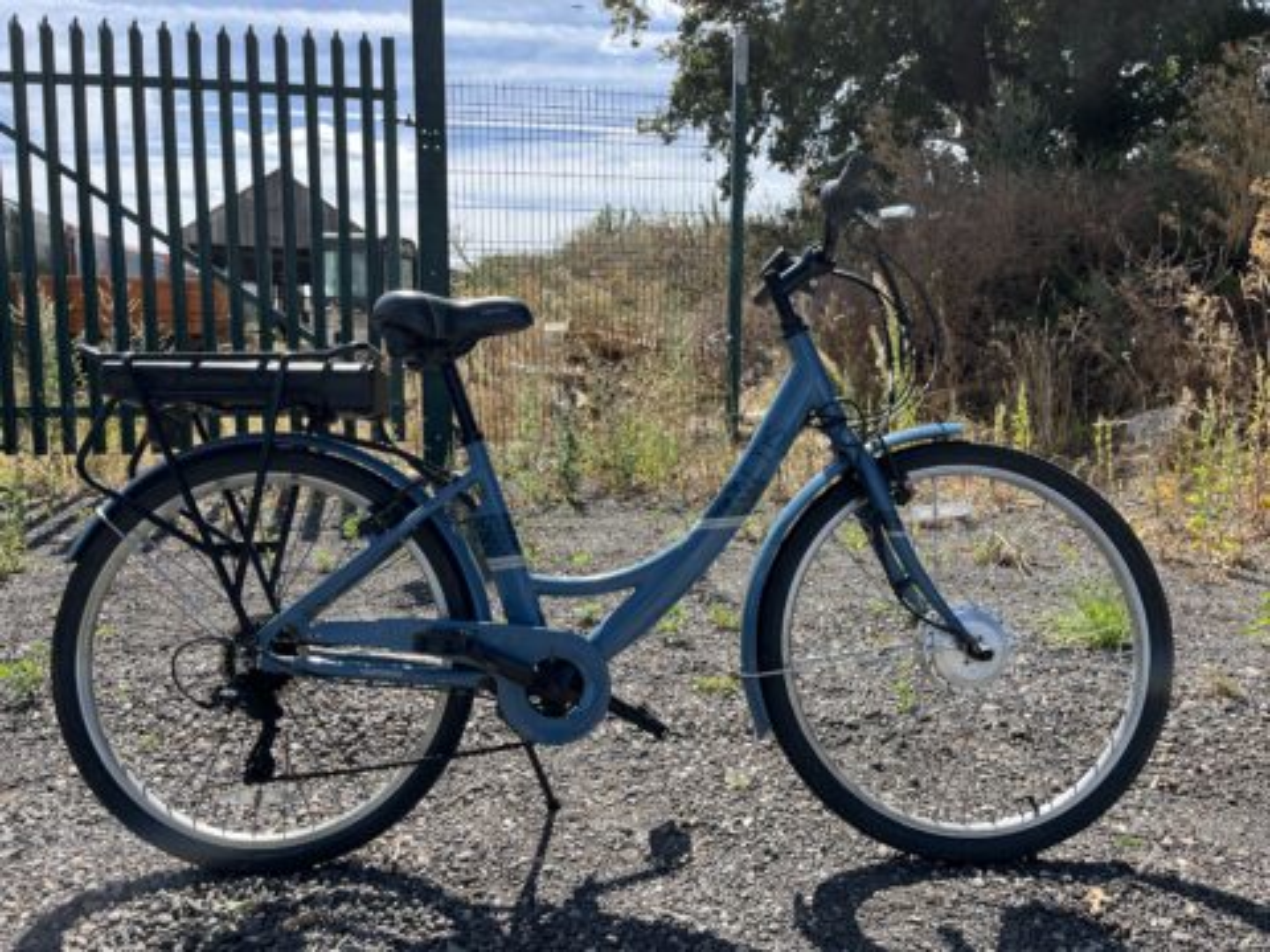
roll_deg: +0.2
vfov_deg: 53.1
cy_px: 476
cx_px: 635
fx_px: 954
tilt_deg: -7.8
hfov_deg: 67.3
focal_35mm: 26
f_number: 1.6
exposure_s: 1/1497
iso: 50
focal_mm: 5.1
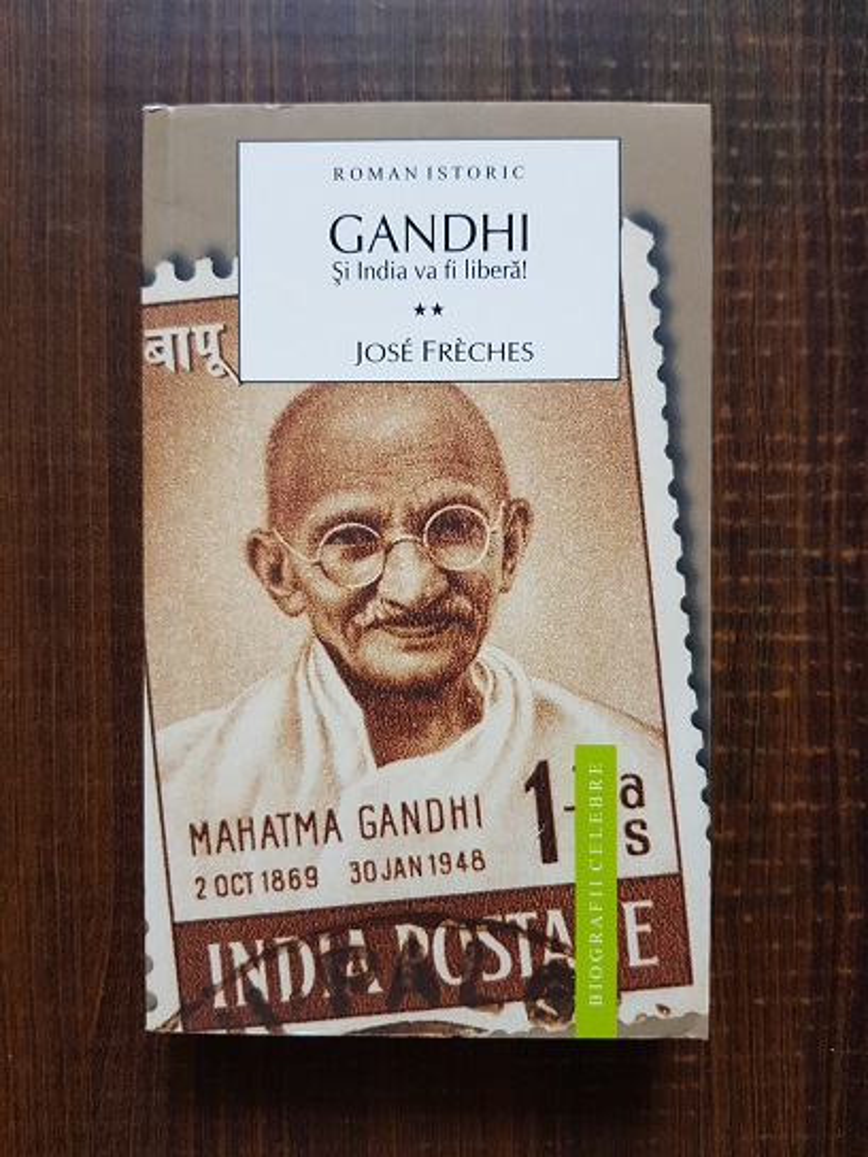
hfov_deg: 53.1
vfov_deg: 67.3
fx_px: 869
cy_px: 578
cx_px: 434
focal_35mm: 26
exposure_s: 1/30
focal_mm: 4.3
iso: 160
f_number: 1.7
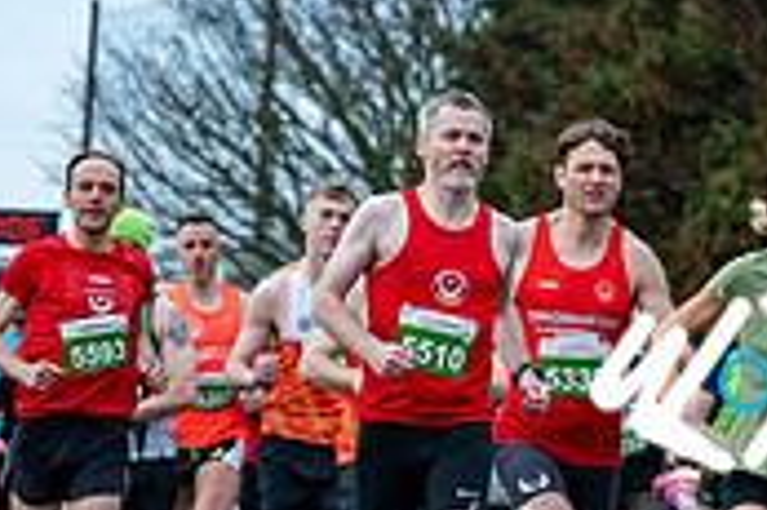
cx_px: 745
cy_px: 481
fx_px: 5002
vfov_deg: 5.8
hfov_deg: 8.7
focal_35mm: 235
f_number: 2.8
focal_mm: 70
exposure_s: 1/1250
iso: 360
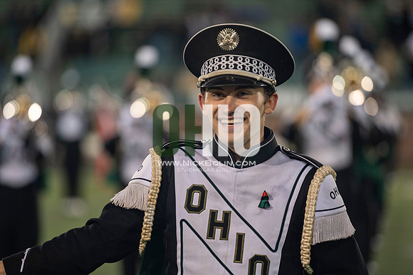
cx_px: 206
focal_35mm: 200
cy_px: 138
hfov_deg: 10.3
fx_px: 2293
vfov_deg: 6.9
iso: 1000
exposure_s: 1/500
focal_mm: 200
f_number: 2.8
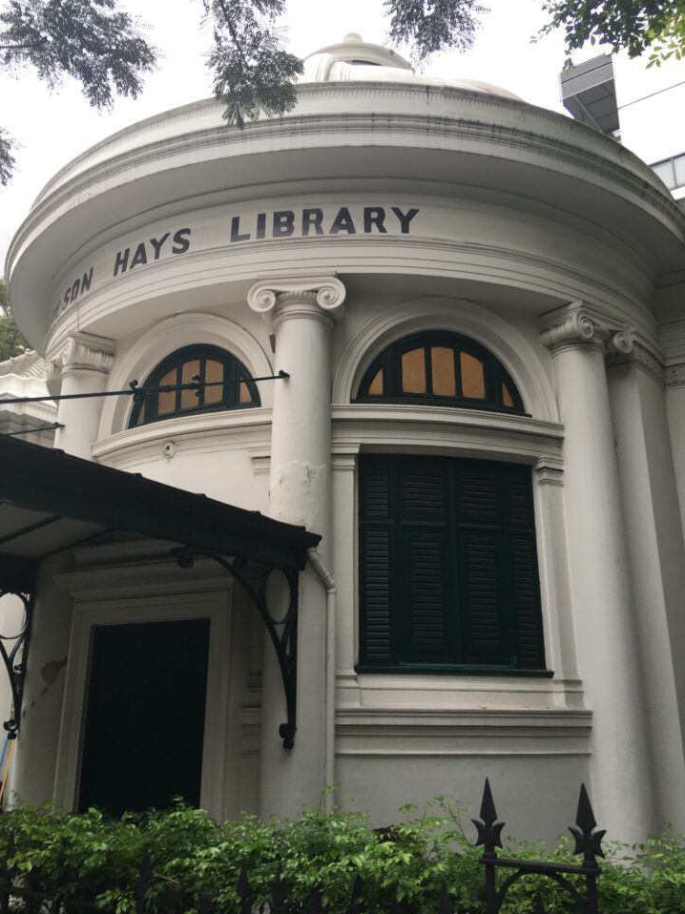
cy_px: 439
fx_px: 818
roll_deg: -1.4
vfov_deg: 58.3
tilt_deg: +20.2
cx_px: 342
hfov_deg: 45.4
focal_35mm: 31
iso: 32
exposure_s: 1/100
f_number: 2.2
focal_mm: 4.15
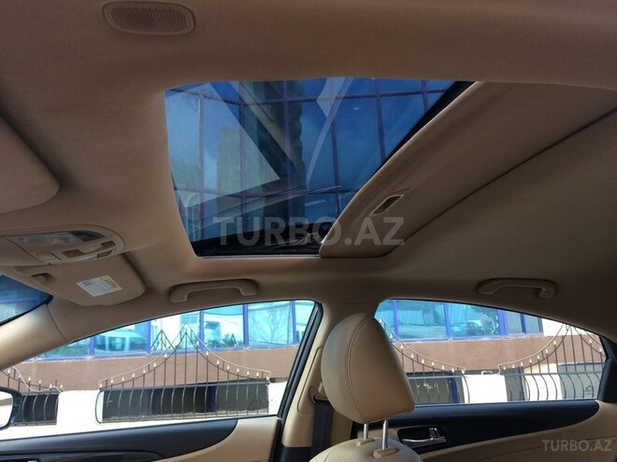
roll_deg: +2.0
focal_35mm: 29
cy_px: 231
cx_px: 308
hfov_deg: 61.7
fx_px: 517
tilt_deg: +9.2
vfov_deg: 48.2
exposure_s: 1/100
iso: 50
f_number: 2.2
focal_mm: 4.15
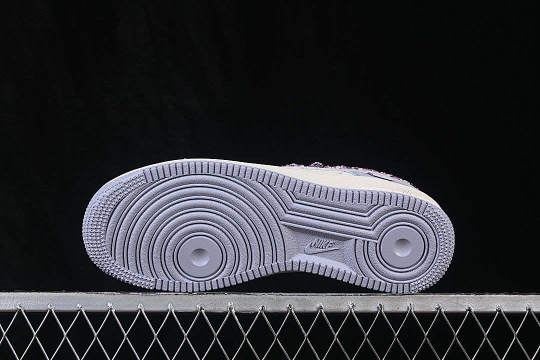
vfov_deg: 18.2
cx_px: 270
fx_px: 1125
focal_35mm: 75
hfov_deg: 27.0
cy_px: 180
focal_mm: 50
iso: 160
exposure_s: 1/80
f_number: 8
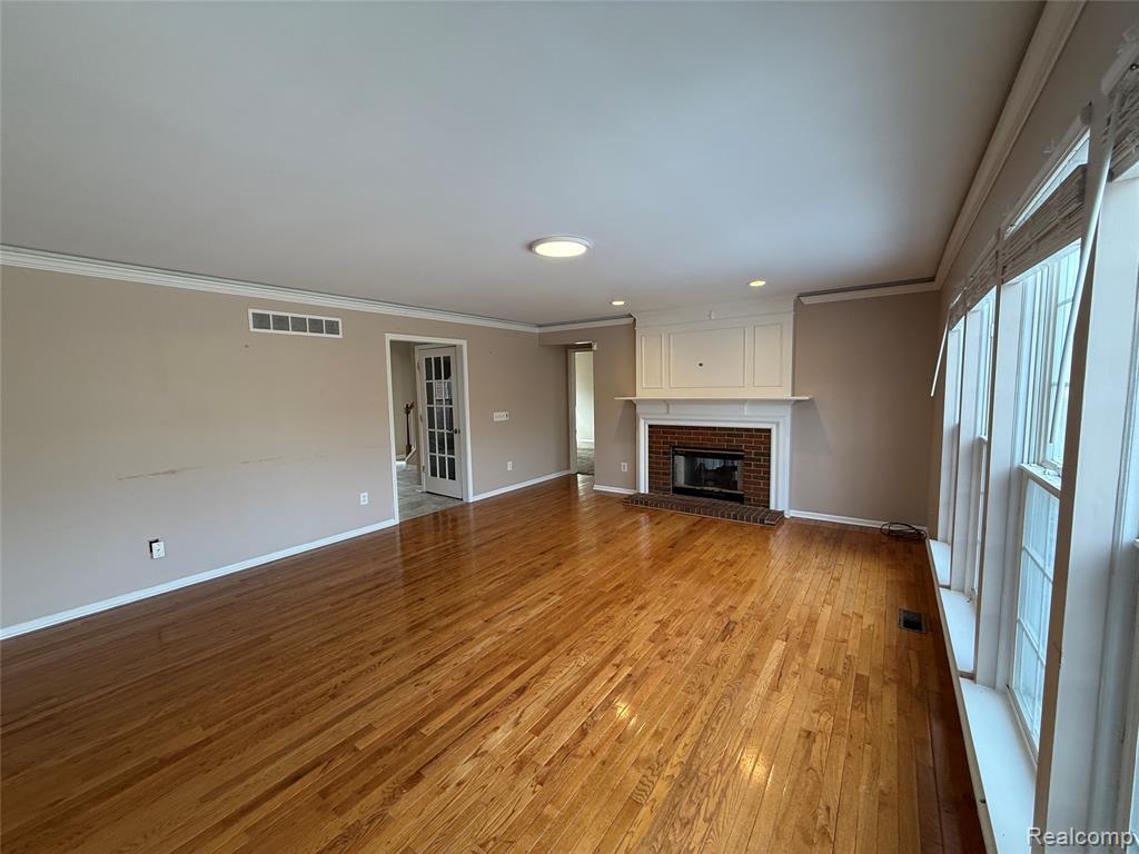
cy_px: 427
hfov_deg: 102.1
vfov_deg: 85.7
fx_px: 461
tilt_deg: -4.8
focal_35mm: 14
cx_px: 570
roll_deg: +1.1
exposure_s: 1/120
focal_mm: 2.22
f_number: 2.2
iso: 160
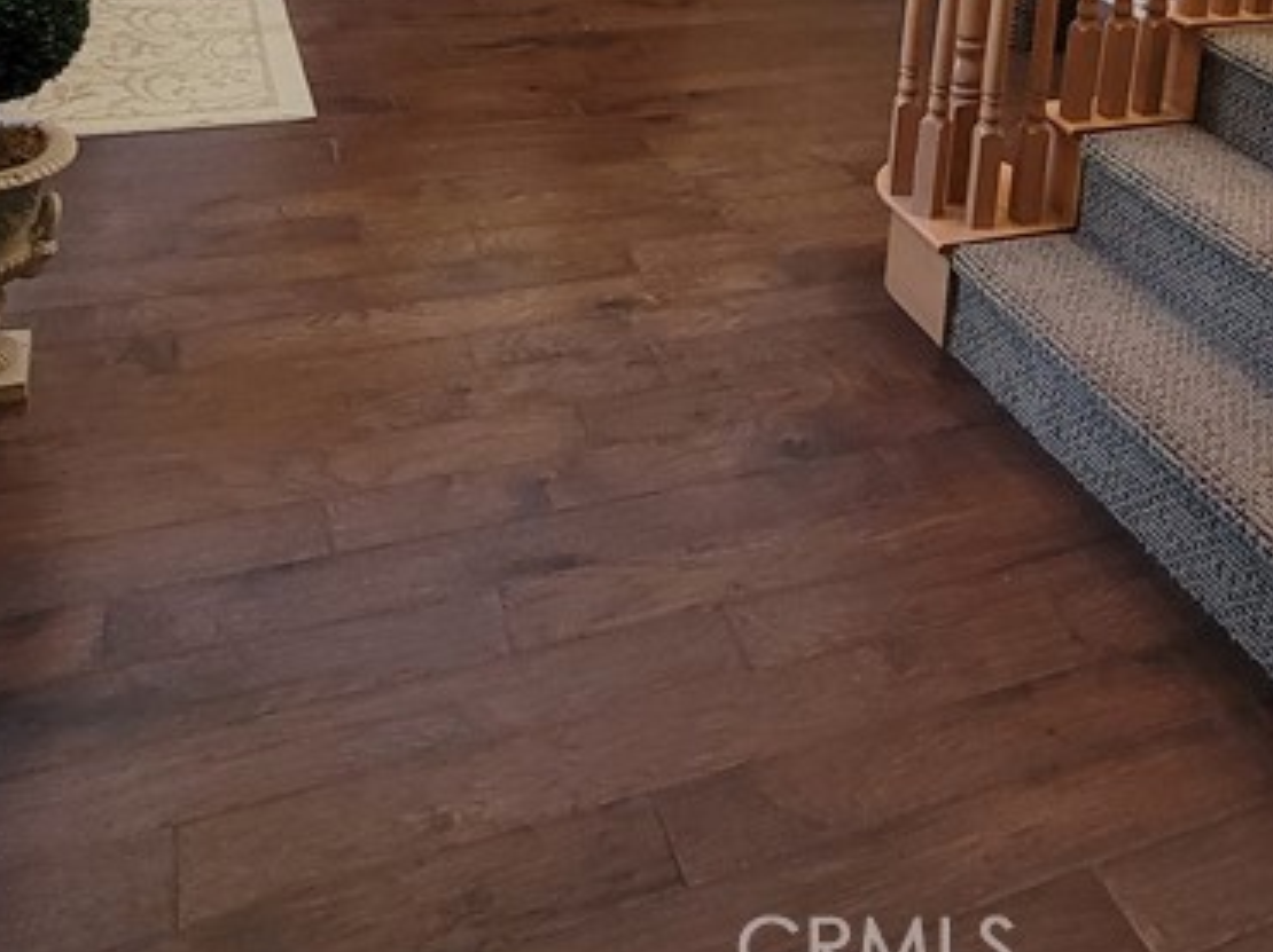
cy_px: -323
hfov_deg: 50.6
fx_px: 1323
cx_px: 833
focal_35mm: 36
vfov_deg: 30.2
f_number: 2.2
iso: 320
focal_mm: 2.2
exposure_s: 1/30
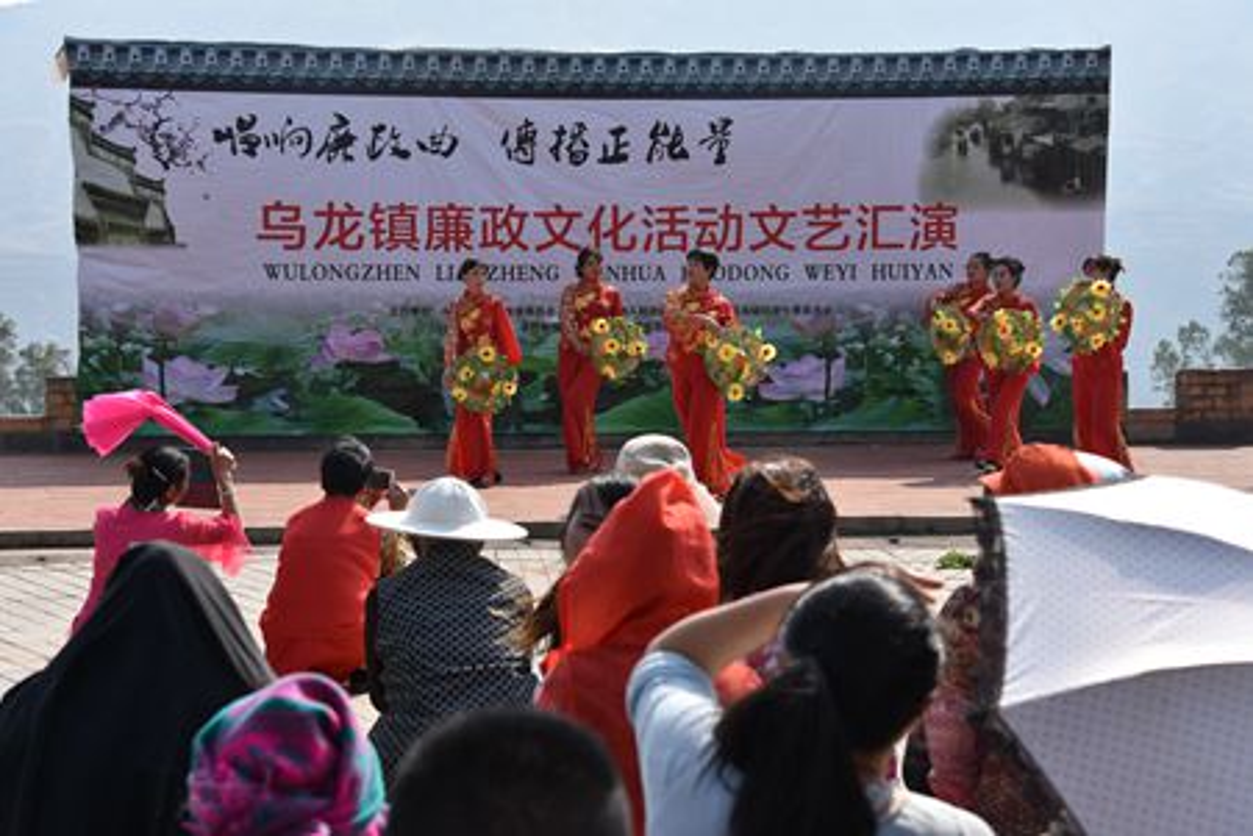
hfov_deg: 26.0
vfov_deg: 17.5
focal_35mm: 78
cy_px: 418
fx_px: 2716
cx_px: 626
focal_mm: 78
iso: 200
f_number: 9
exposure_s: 1/400
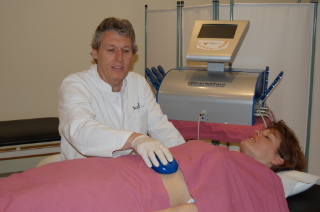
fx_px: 453
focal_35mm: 51
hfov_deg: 38.9
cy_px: 106
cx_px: 160
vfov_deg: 26.4
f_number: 4.5
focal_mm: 34
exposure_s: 1/60
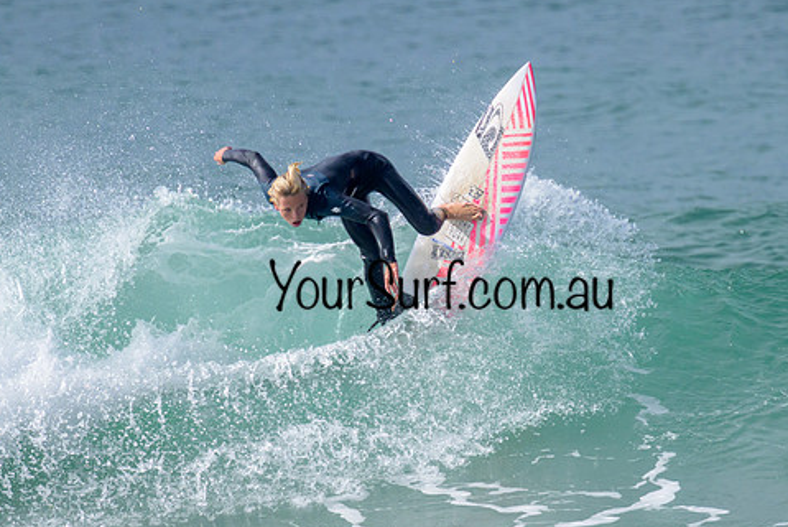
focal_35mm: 1329
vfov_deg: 1.0
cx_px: 498
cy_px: 241
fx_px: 29107
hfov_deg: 1.6
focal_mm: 800
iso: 800
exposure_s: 1/2000
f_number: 11
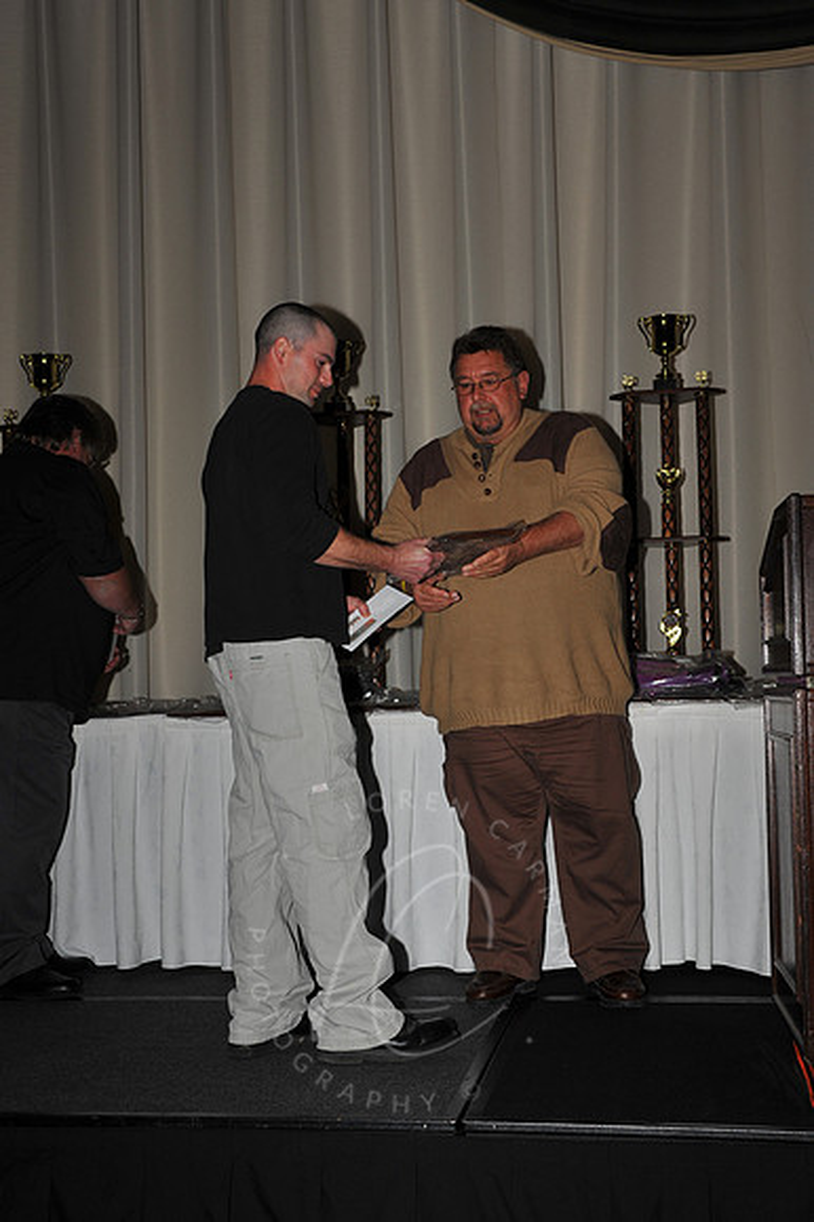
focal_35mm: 50
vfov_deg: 39.6
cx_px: 407
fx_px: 1698
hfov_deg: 27.0
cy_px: 611
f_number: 8
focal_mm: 50
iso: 250
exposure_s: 1/250
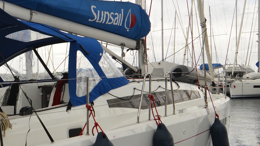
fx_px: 334
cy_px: 88
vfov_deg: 24.6
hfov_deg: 39.0
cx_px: 19
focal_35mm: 48
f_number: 7.1
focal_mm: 11
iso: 400
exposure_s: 1/640
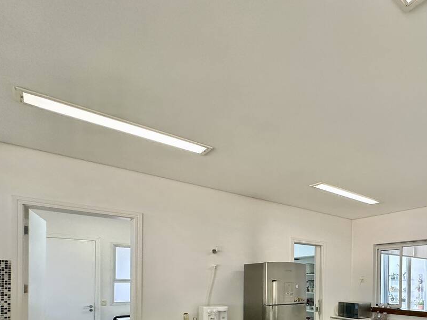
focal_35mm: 25
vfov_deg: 49.3
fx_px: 308
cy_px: 284
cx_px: 358
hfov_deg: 61.8
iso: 125
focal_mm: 2.22
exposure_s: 1/120
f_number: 2.2
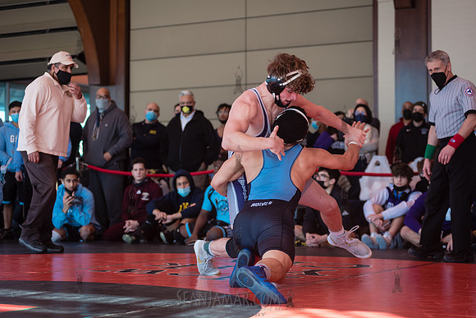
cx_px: 238
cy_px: 159
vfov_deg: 17.1
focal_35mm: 80
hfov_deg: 25.4
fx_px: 1058
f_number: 3.5
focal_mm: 80
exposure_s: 1/400
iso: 400
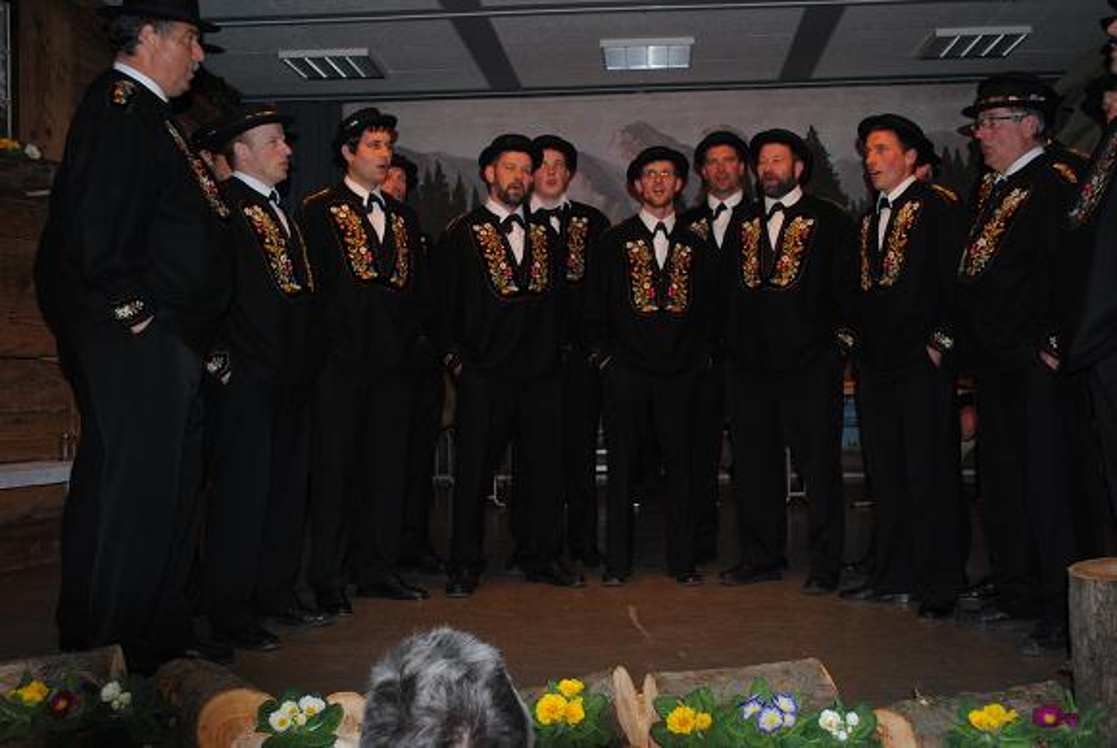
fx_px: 1212
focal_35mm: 39
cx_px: 558
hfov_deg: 49.5
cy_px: 374
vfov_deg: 34.3
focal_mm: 26
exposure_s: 1/60
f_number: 4.2
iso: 200
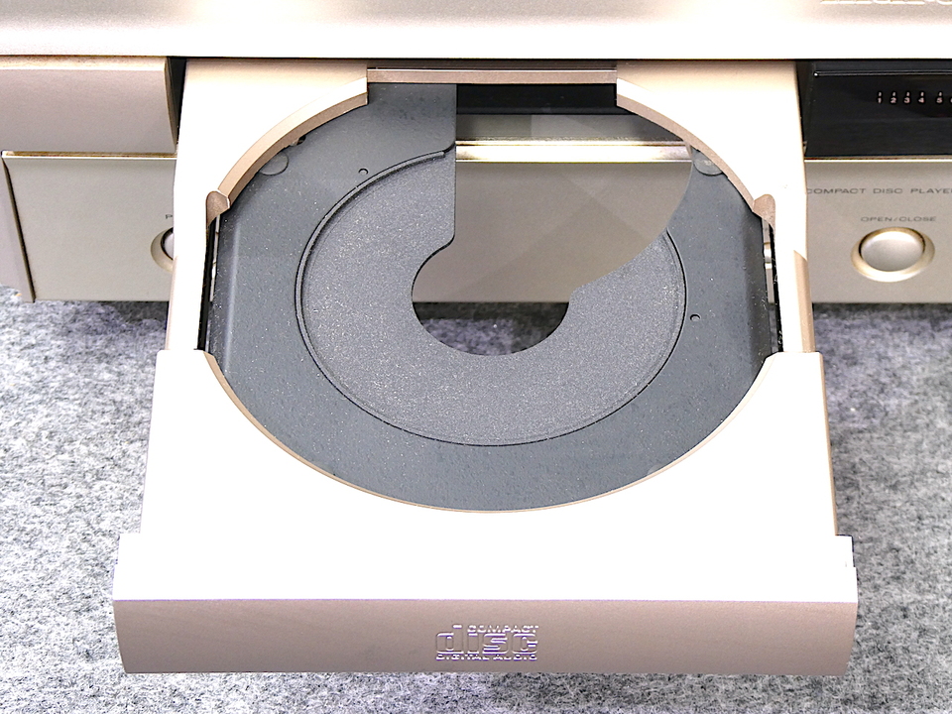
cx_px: 476
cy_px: 357
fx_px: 2695
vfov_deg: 15.1
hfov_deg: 20.0
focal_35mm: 98
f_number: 5
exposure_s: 1/3.2
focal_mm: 17.5
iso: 200
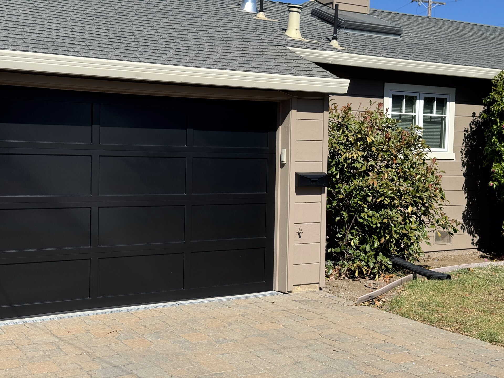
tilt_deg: -3.5
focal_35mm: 48
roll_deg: -1.4
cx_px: 252
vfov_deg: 30.3
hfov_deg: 39.7
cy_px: 189
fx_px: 699
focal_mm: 6.76
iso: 64
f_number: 1.78
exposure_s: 1/3597
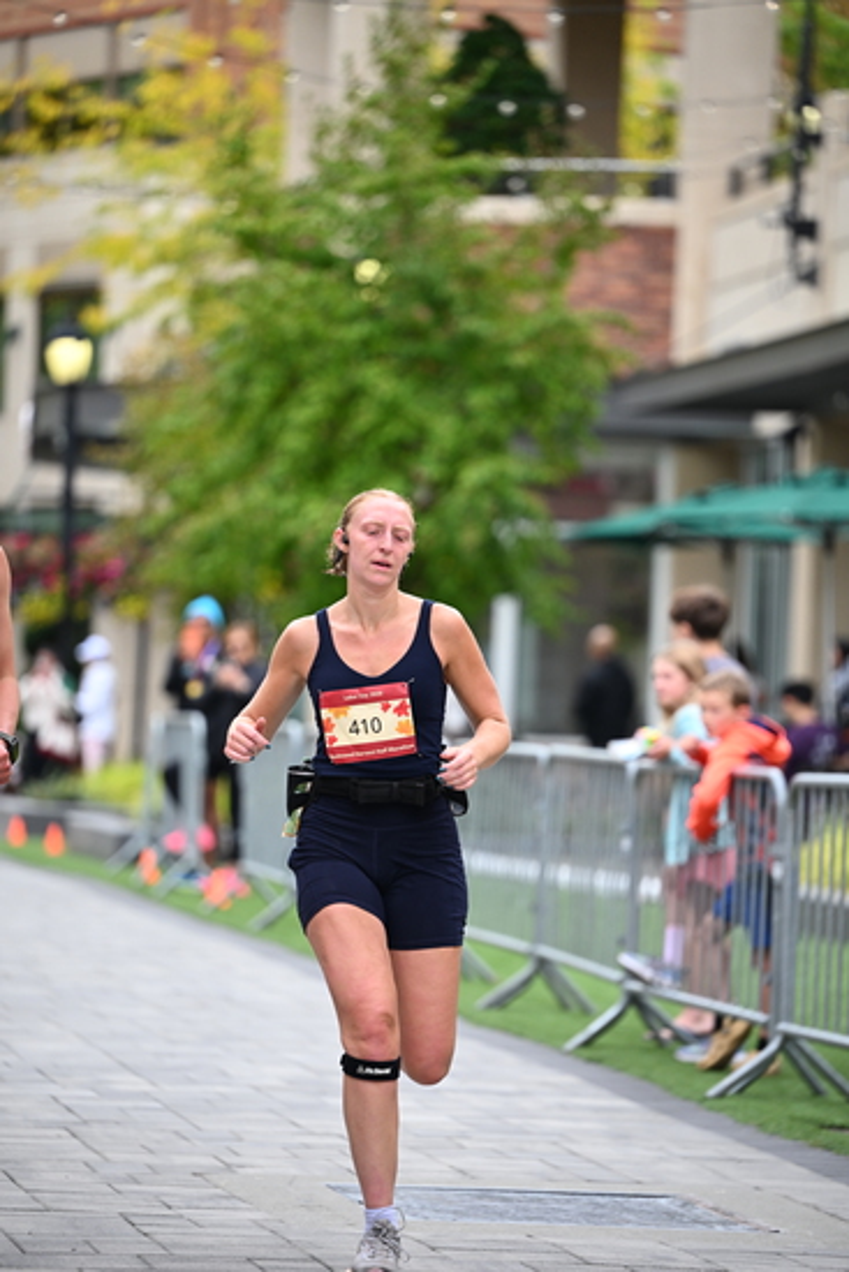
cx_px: 424
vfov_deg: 13.2
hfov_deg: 8.9
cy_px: 636
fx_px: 5479
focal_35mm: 155
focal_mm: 155
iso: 640
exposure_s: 1/2000
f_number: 2.8
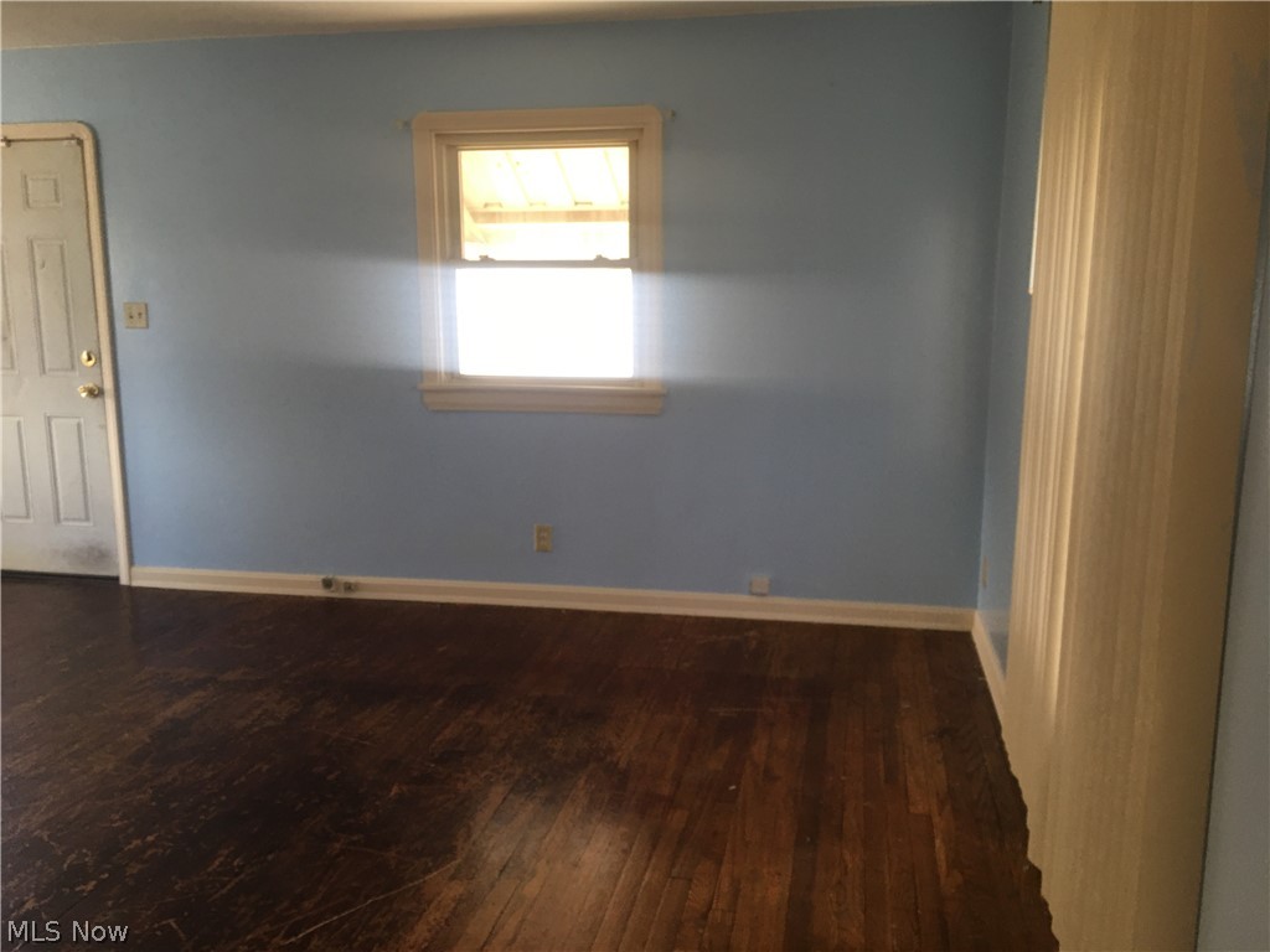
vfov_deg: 48.2
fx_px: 1064
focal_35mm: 29
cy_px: 476
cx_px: 635
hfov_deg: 61.7
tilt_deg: -10.2
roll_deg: +0.7
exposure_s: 1/15
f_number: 2.2
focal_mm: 4.15
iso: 32
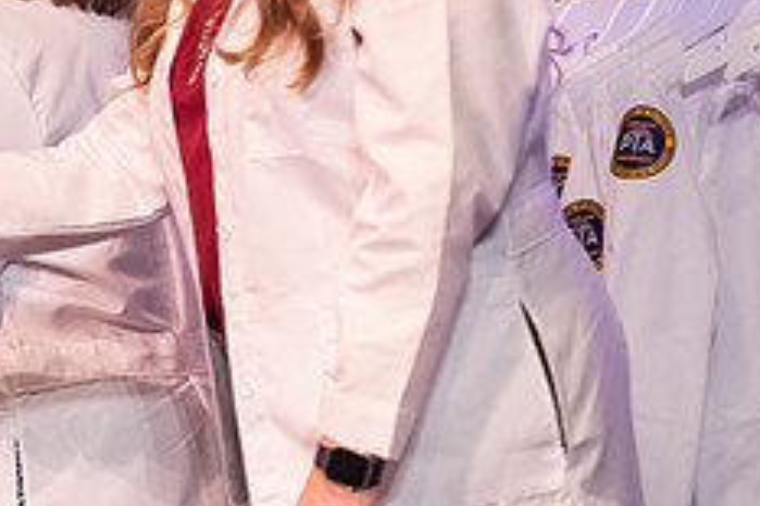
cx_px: -124
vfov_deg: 5.6
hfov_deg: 8.4
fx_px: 5147
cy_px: -87
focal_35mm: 244
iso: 4000
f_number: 3.2
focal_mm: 98
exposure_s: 1/200
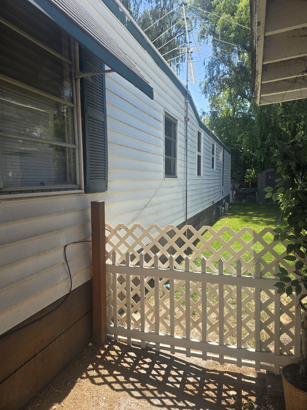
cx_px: 154
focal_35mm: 23
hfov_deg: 58.9
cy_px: 205
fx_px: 272
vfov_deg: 73.9
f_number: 1.7
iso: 12
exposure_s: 1/263
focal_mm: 6.3
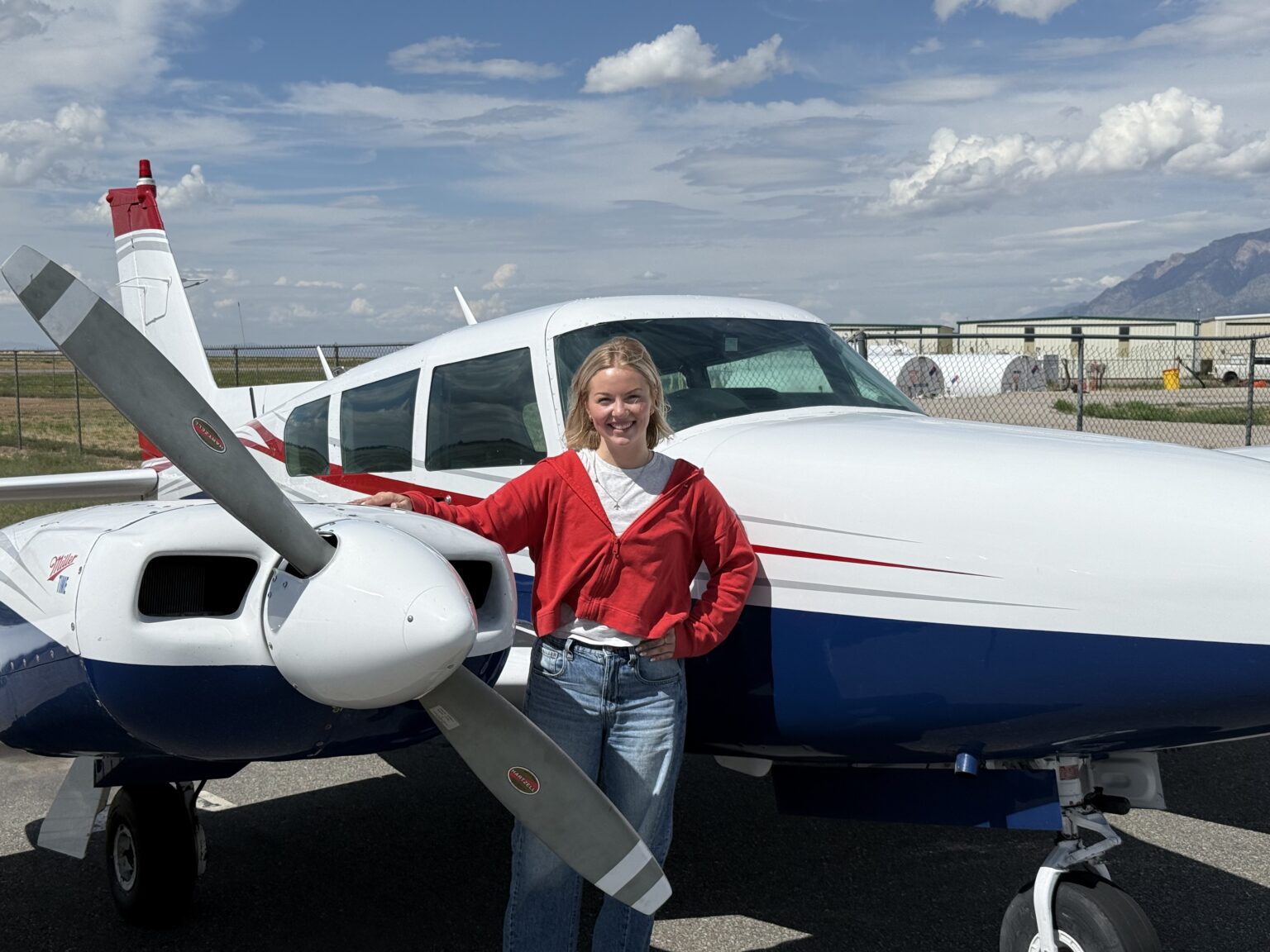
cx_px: 635
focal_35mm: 48
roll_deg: -0.5
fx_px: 1761
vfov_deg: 30.3
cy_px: 476
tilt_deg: -3.3
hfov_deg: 39.7
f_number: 1.78
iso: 50
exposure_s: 1/11364
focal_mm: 6.76
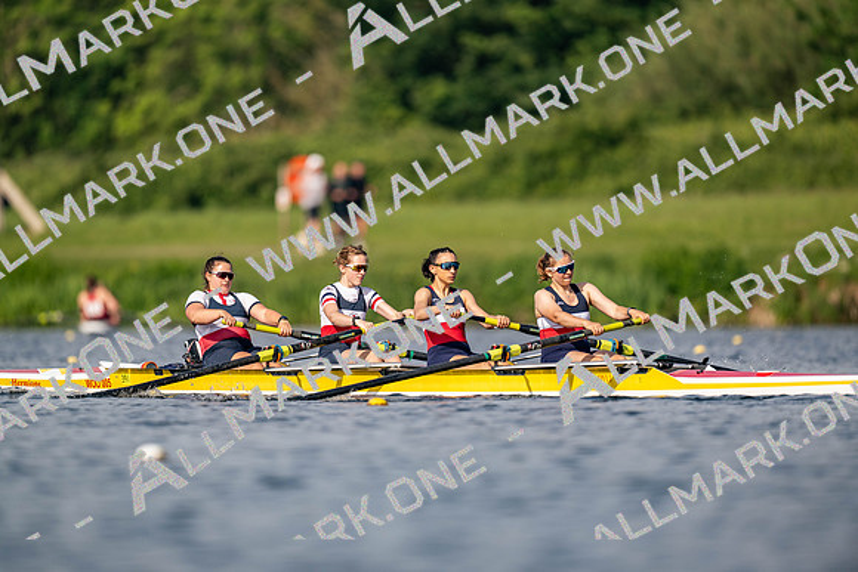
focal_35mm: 600
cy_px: 286
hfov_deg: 3.4
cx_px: 429
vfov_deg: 2.3
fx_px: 14303
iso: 220
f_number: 4
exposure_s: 1/2500
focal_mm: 600
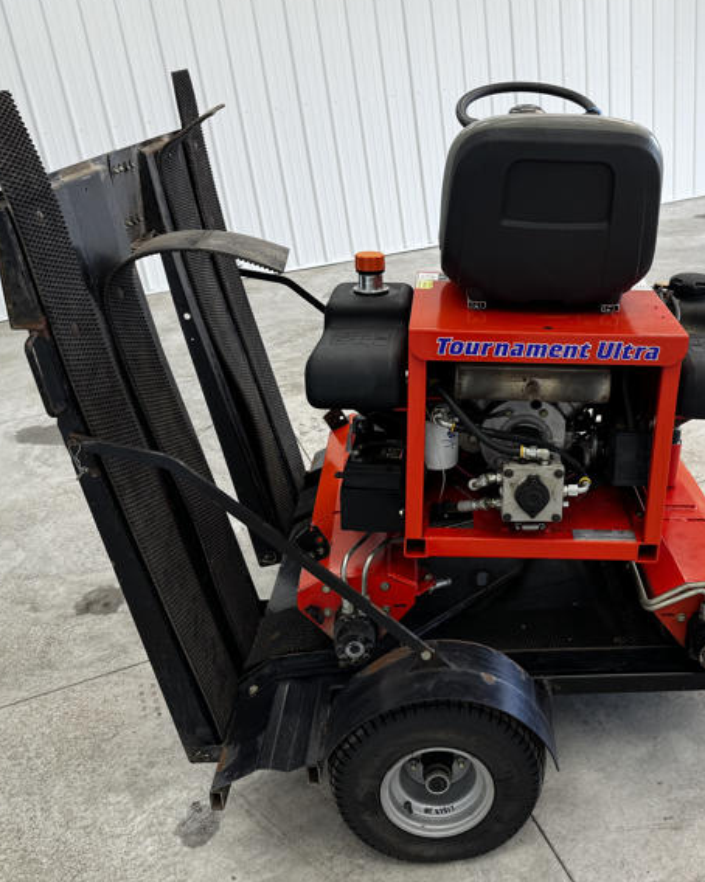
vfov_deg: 54.2
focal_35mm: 33
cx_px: 486
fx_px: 861
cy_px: 418
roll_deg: +4.6
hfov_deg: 43.7
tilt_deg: -24.7
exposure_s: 1/120
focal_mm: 6.76
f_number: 1.78
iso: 64
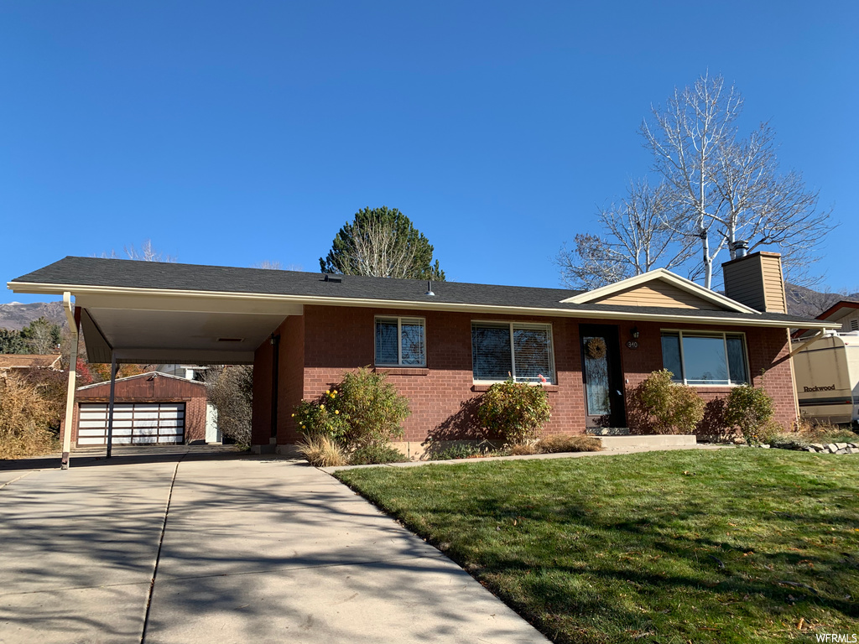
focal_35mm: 26
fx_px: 645
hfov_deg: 67.3
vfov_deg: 53.1
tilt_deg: +11.0
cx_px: 430
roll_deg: +0.6
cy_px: 322
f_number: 1.8
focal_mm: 4.25
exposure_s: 1/1536
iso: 25
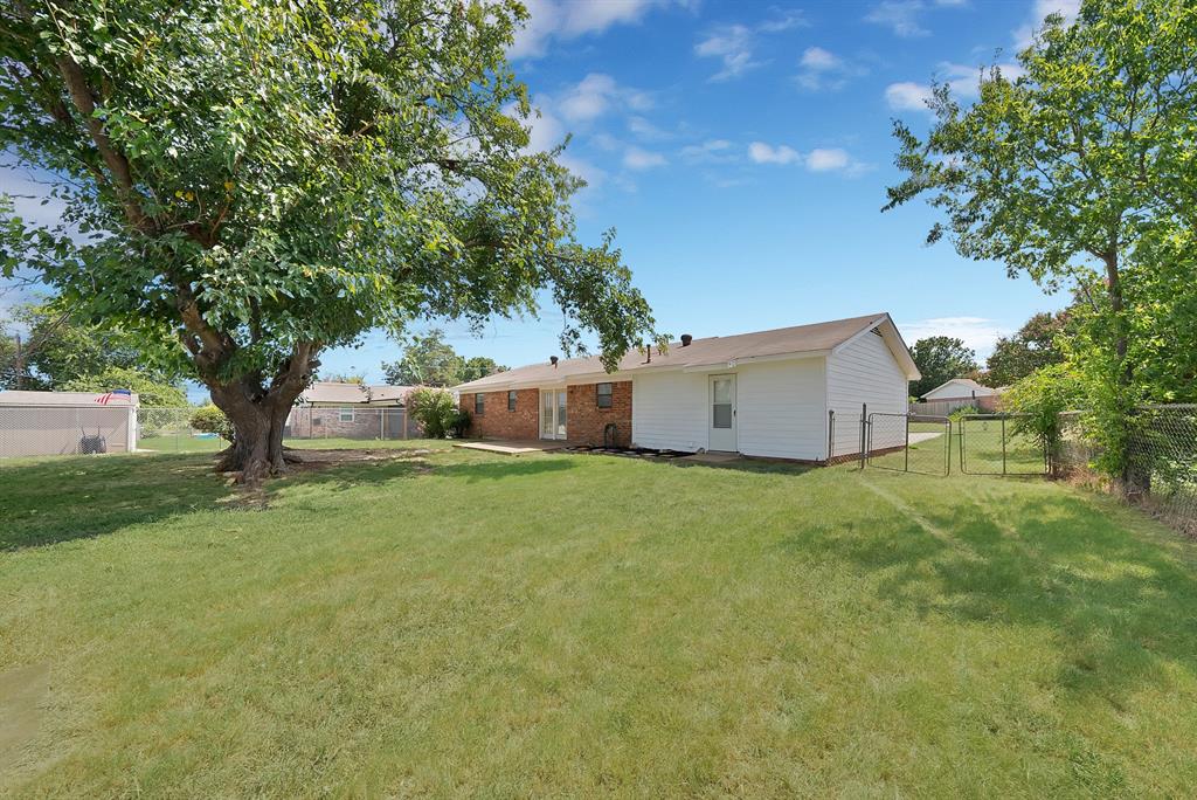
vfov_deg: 90.1
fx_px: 399
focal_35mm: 12
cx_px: 598
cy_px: 400
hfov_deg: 112.6
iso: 640
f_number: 9
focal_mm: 12
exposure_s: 1/320
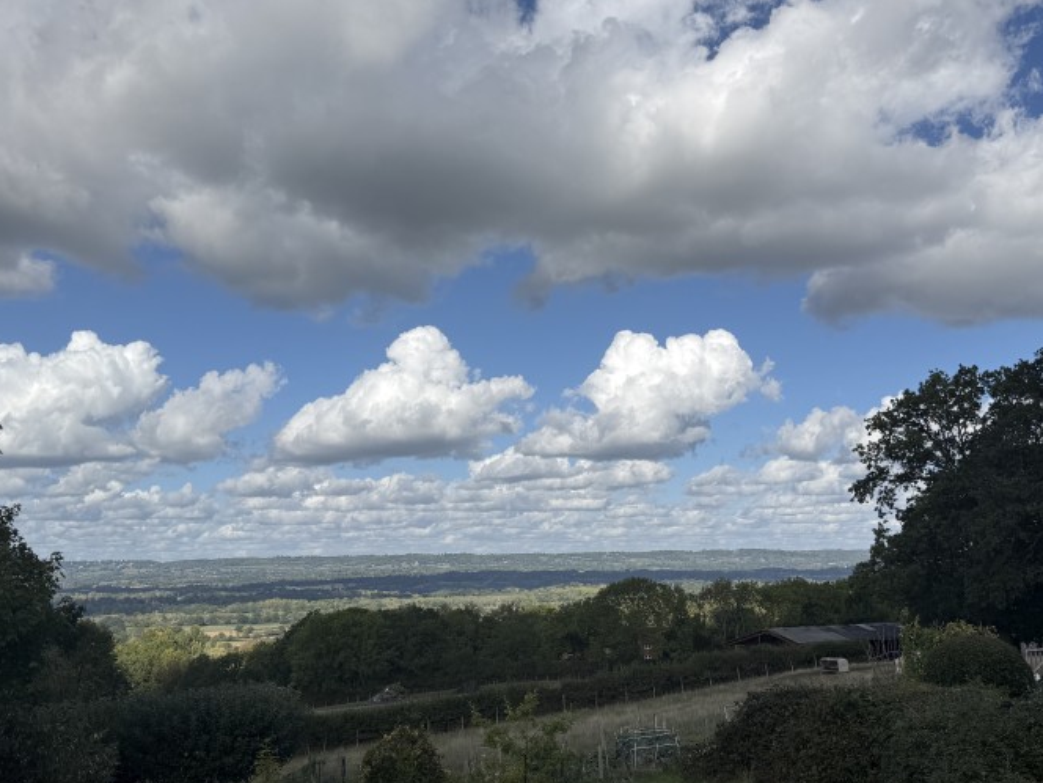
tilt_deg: +3.8
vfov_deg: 38.6
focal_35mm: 37
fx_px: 1115
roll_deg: +0.0
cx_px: 569
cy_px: 450
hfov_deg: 50.1
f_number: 1.78
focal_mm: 6.76
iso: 80
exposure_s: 1/10309
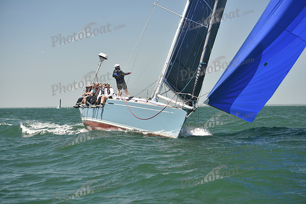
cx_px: 153
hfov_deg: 20.8
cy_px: 102
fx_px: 833
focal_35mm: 98
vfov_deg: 14.0
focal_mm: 98
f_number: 4
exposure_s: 1/800
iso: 250
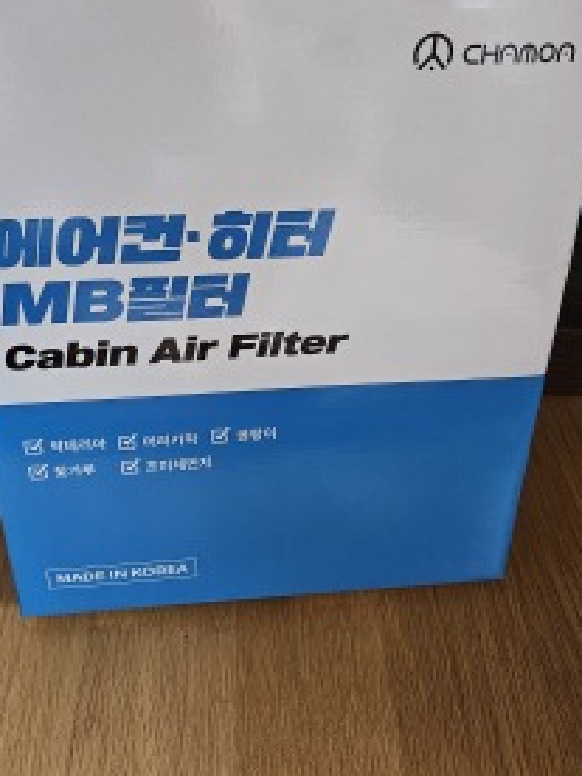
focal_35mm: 30
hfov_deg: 46.7
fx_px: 673
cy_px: 323
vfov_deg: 59.6
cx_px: 256
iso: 640
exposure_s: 1/40
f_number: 1.8
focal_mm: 5.4
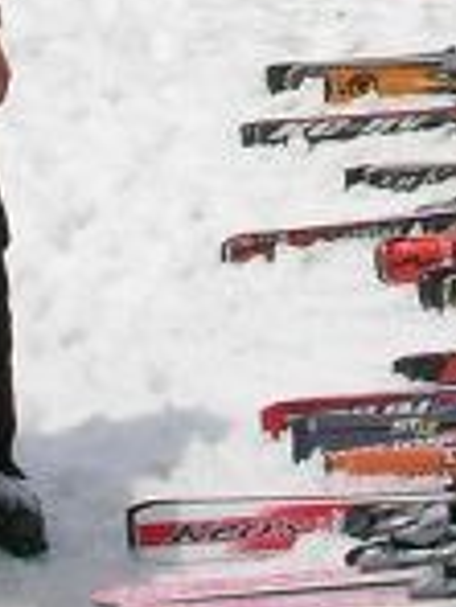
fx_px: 2881
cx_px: 288
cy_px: -328
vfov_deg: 11.5
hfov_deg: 9.0
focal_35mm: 164
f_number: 6.7
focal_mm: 5.8
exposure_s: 1/423
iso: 50
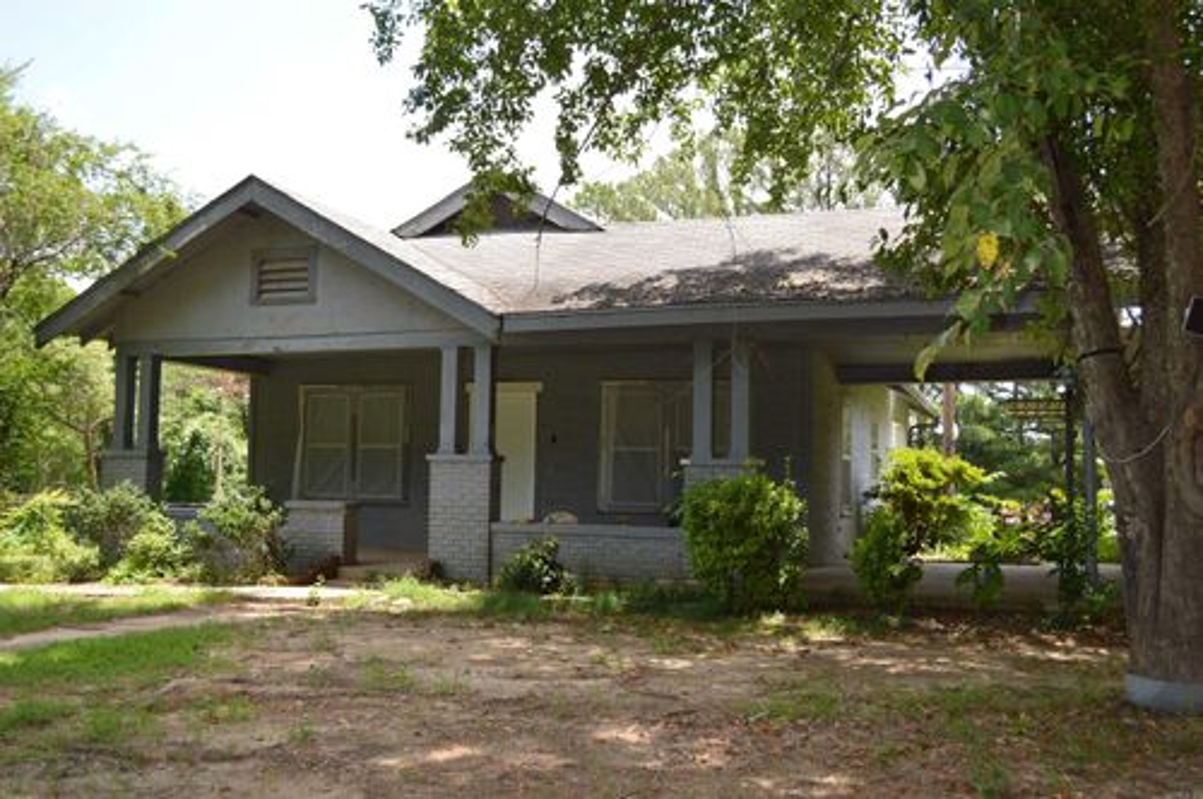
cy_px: 400
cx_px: 602
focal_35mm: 33
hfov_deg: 57.3
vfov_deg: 39.9
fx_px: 1101
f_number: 4.5
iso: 100
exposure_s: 1/200
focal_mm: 22
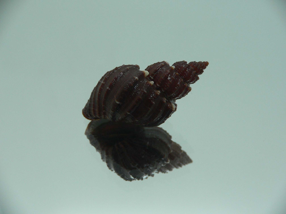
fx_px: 289
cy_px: 107
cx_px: 143
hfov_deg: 52.6
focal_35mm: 35
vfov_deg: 40.7
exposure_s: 1/60
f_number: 2.8
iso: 100
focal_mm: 4.6
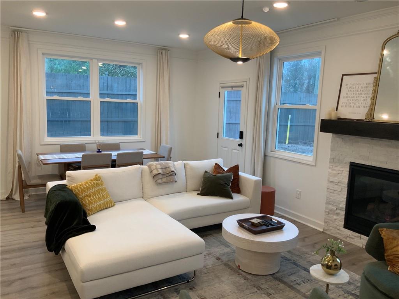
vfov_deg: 48.2
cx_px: 200
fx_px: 334
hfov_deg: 61.7
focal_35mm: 29
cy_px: 150
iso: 50
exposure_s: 1/60
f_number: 1.8
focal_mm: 3
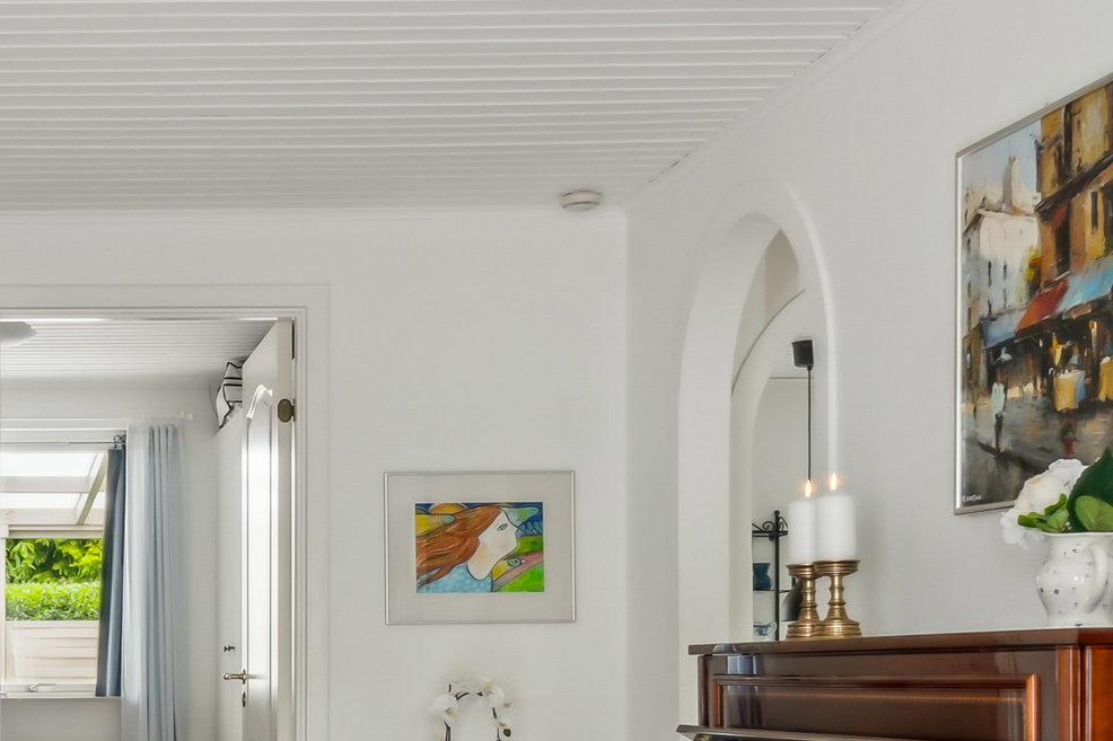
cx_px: -30
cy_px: 716
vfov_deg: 18.8
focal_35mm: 71
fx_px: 2187
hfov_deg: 26.8
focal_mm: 15.5
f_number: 8
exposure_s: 1/5
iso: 200
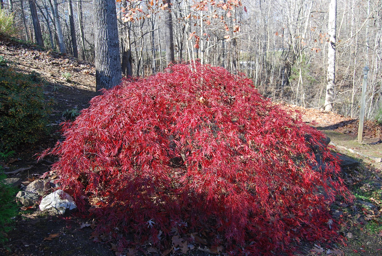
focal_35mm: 27
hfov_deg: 67.3
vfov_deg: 48.0
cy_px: 128
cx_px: 191
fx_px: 287
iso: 160
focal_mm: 18
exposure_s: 1/125
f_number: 5.6
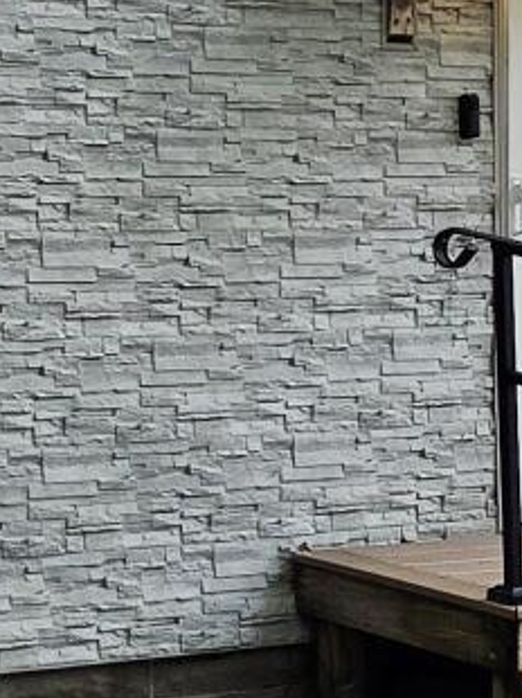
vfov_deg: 23.3
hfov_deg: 16.3
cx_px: -209
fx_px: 1691
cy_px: 288
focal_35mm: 84
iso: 64
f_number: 1.9
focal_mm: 2.2
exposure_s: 1/769
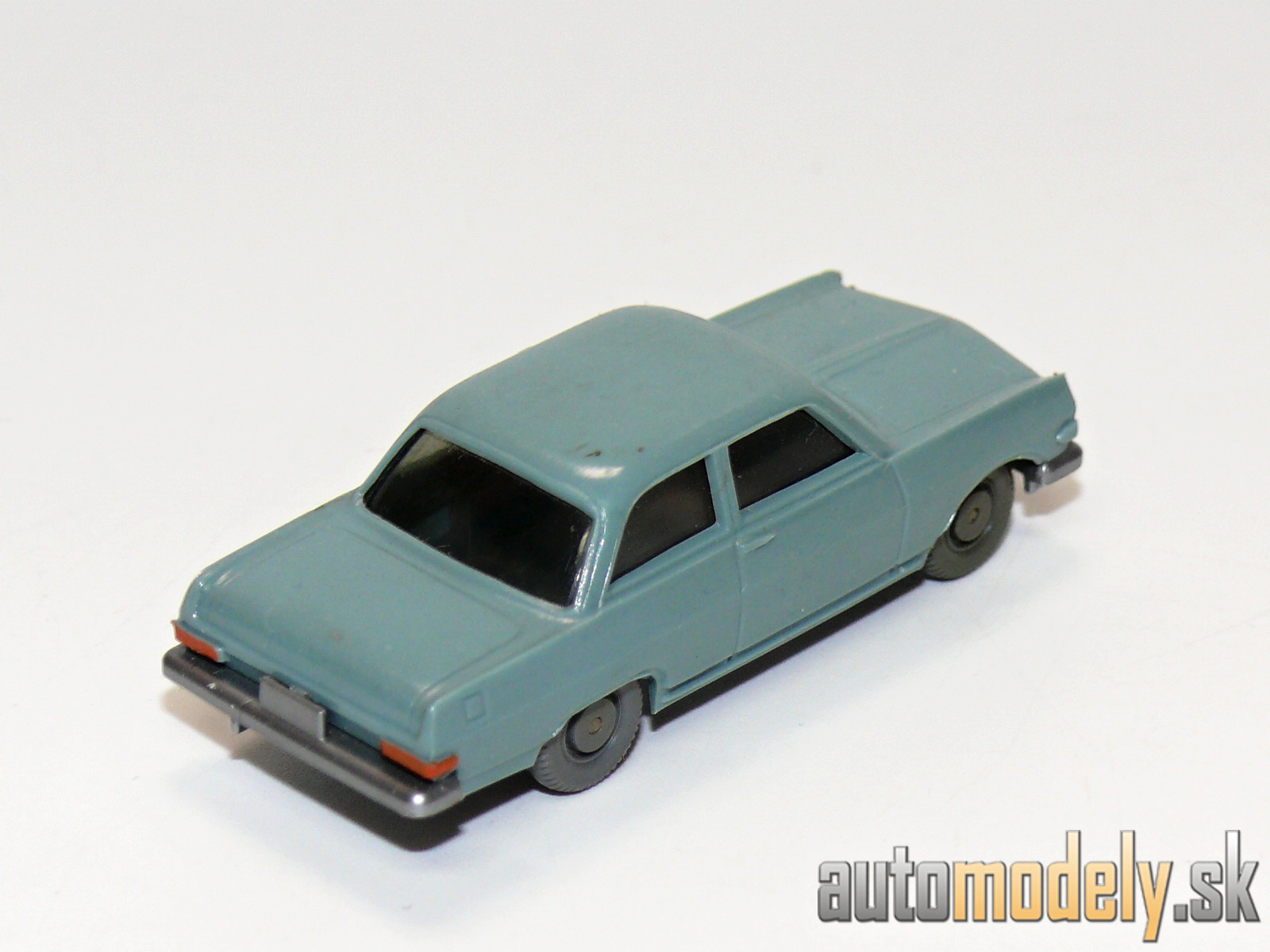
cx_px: 635
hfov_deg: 13.7
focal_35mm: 144
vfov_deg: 10.3
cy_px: 476
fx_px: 5283
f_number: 4
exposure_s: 1/30
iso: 100
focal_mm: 17.2
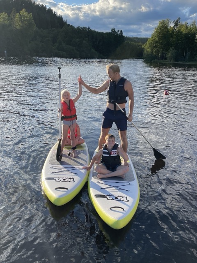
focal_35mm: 26
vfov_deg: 67.3
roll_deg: -1.0
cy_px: 132
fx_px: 197
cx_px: 98
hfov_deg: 53.1
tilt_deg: -15.4
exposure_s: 1/1949
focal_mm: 4.2
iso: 32
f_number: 1.6
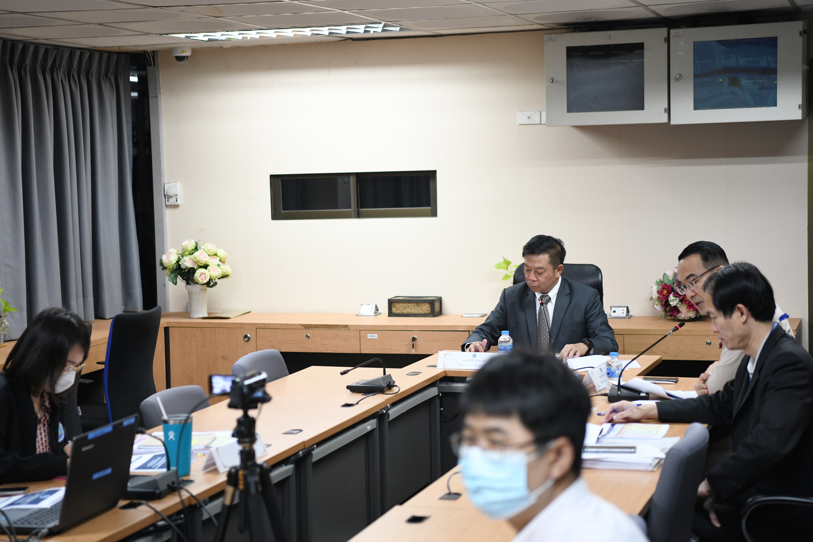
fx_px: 1581
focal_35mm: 70
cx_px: 406
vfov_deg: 19.5
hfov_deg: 28.8
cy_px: 271
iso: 1600
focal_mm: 70
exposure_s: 1/160
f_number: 2.8
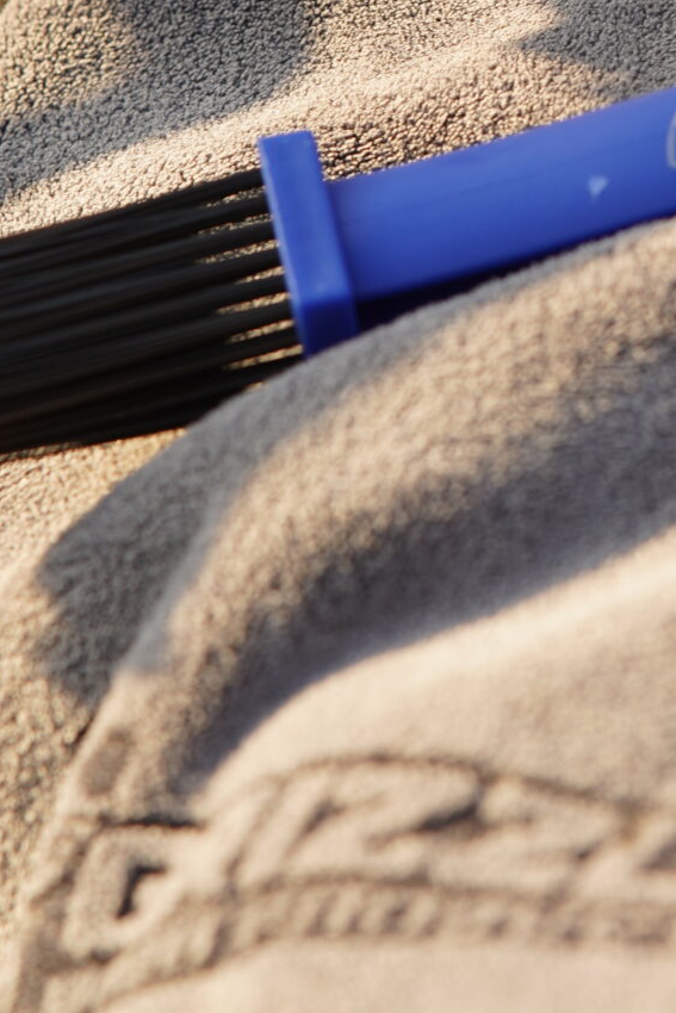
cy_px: -122
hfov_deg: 5.4
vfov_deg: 8.0
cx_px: 572
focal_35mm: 256
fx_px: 7207
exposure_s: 1/100
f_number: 5
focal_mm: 85
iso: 100
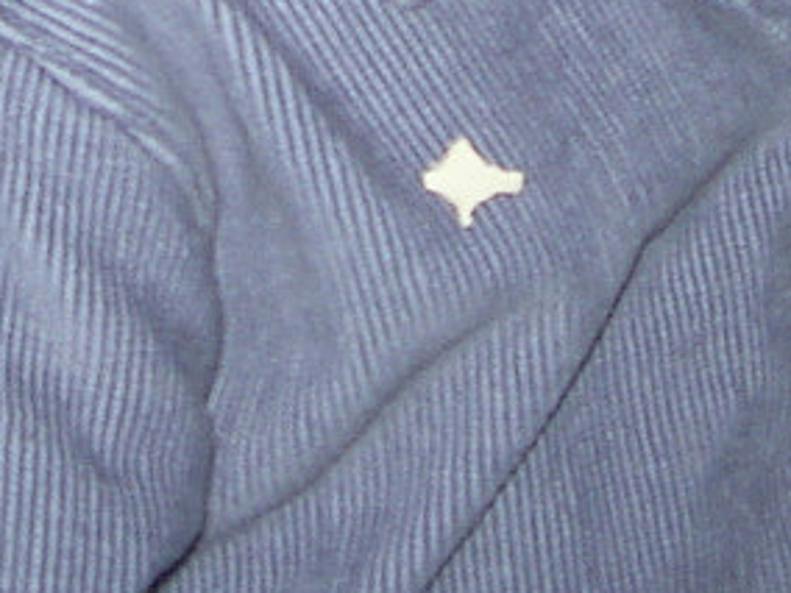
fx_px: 4890
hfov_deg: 9.2
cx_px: 426
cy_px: -885
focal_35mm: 214
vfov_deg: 6.6
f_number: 2.8
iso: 64
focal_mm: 7.8
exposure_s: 1/60.1
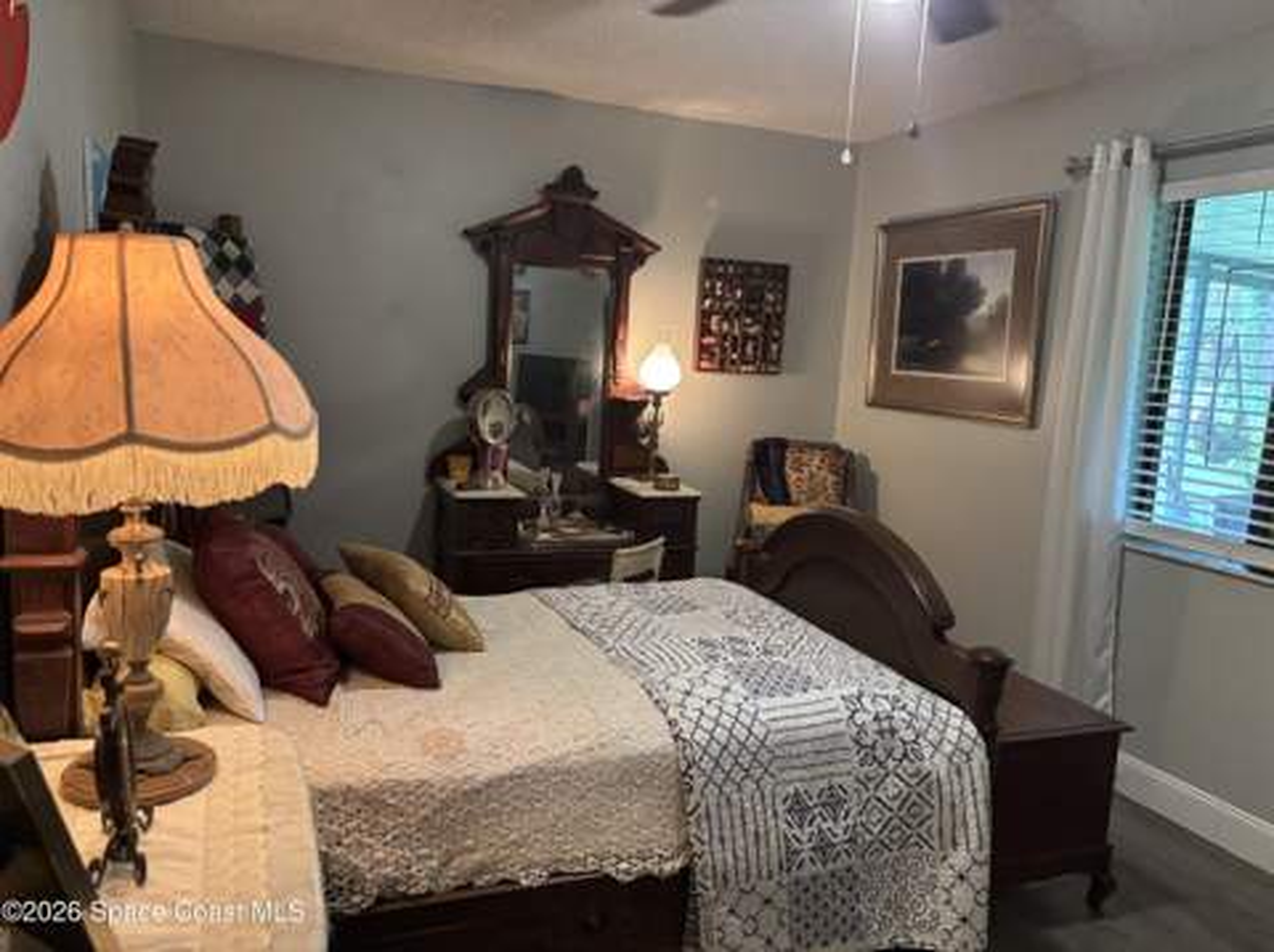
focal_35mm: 26
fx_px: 956
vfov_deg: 53.0
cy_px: 476
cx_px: 637
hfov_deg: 67.4
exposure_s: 1/60
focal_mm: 5.96
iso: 500
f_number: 1.6
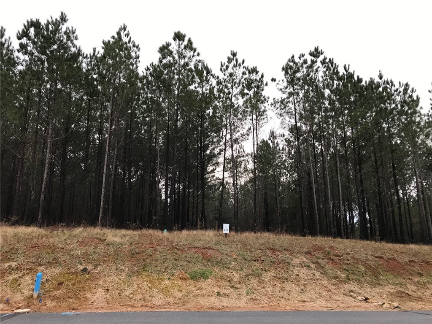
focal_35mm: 28
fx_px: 349
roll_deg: +0.3
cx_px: 216
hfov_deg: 63.4
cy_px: 162
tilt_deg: +13.0
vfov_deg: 49.7
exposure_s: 1/33
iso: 32
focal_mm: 3.99
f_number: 1.8
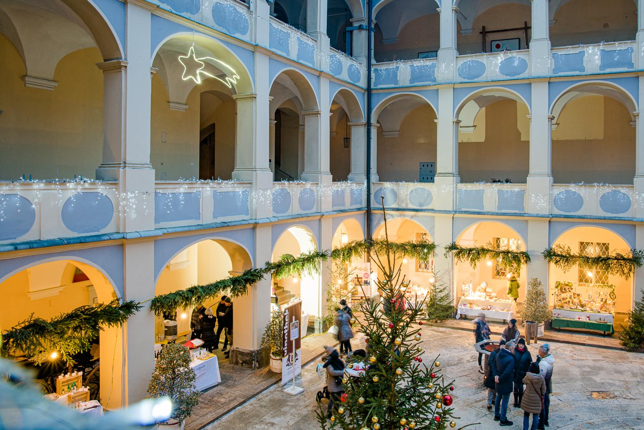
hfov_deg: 66.7
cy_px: 186
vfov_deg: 47.5
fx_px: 487
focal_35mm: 27
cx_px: 365
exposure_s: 1.6
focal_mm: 24
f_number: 11
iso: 320
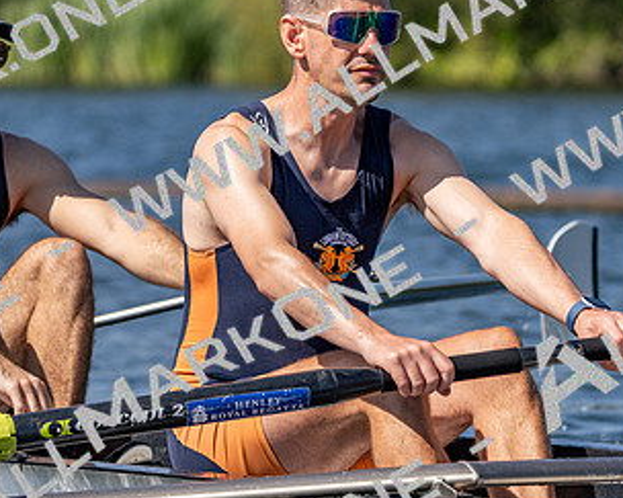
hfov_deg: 4.3
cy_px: 239
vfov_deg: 3.4
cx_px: 361
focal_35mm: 452
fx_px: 8331
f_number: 5.6
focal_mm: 252
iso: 200
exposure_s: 1/2000
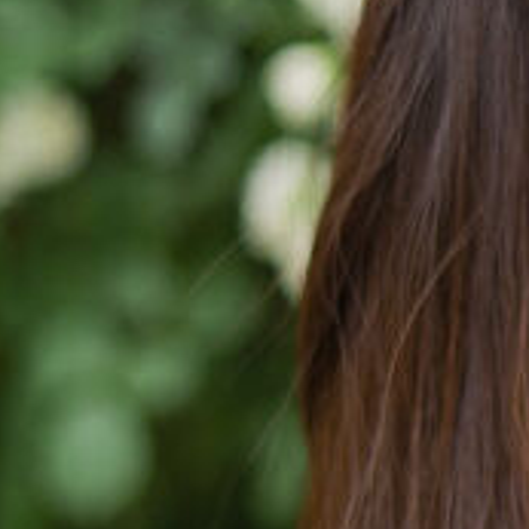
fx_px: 7625
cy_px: 508
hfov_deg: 3.8
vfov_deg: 4.0
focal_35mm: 441
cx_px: 1829
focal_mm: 50
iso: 100
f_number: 1.4
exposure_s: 1/800
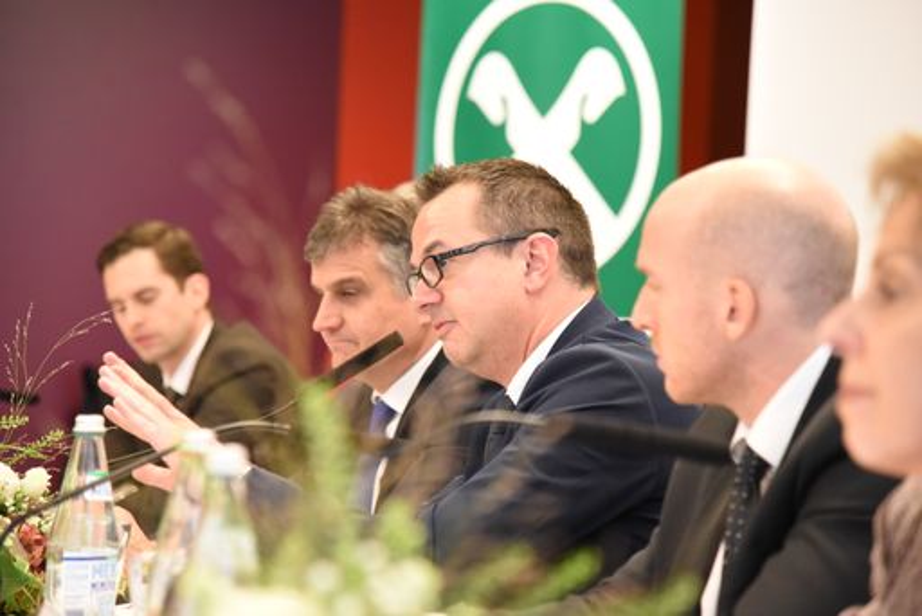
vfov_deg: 11.4
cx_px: 461
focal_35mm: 120
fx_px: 3075
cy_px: 308
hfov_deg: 17.1
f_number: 4
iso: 5600
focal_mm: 120
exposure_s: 1/125
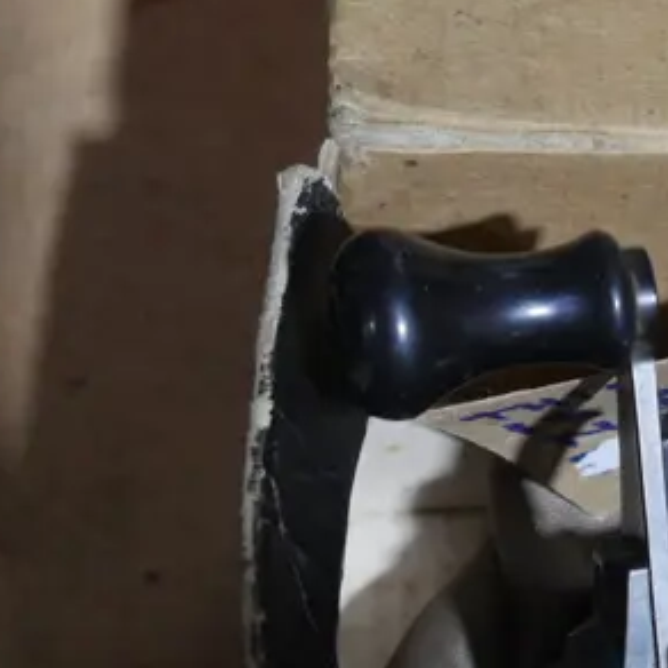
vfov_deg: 10.8
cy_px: 558
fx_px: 3515
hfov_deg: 10.5
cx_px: 991
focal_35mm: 161
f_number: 5.3
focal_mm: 26
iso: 1250
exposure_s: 1/60
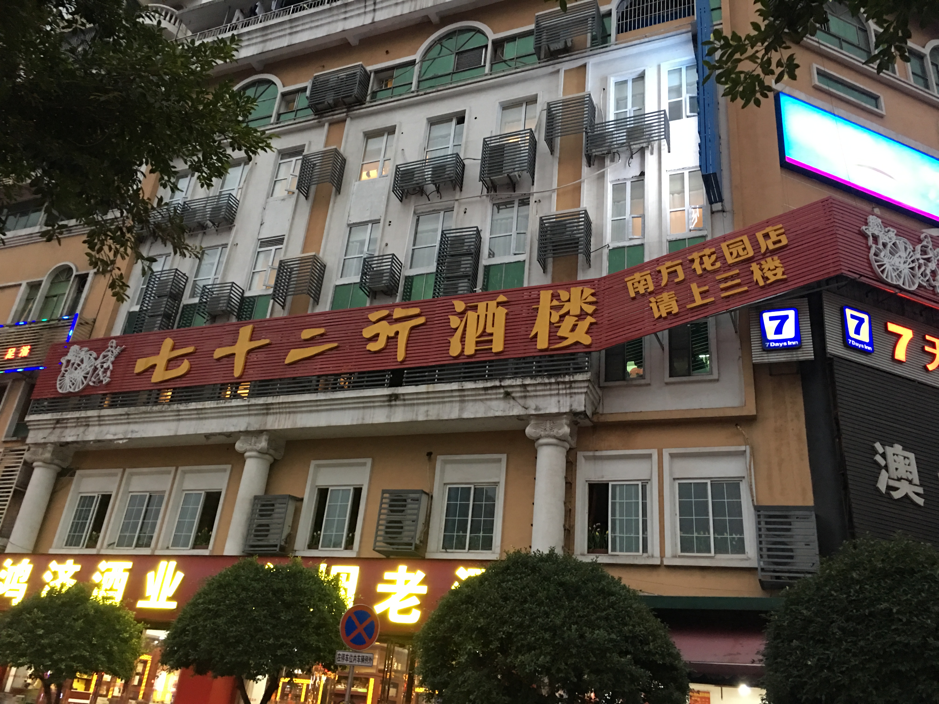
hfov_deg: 61.7
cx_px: 470
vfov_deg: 48.2
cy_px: 352
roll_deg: -6.1
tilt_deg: +25.0
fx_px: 787
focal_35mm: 29
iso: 100
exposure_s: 1/8
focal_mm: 4.15
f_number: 2.2
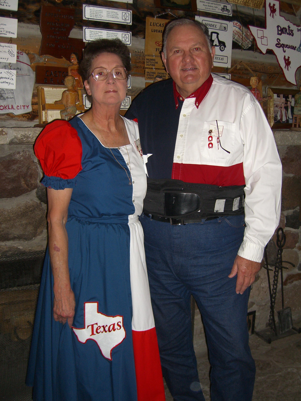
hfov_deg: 37.7
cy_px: 200
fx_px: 441
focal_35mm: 38
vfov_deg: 49.0
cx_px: 150
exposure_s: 1/60
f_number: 2.8
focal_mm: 7.9
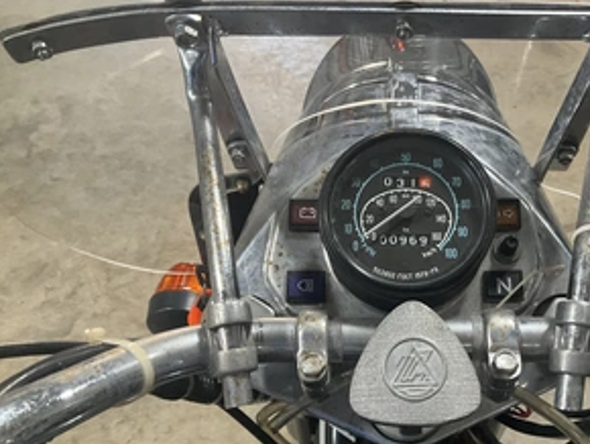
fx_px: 682
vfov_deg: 35.8
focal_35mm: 40
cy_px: 279
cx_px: 395
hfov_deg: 46.0
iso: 125
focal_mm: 3
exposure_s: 1/60
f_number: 1.8
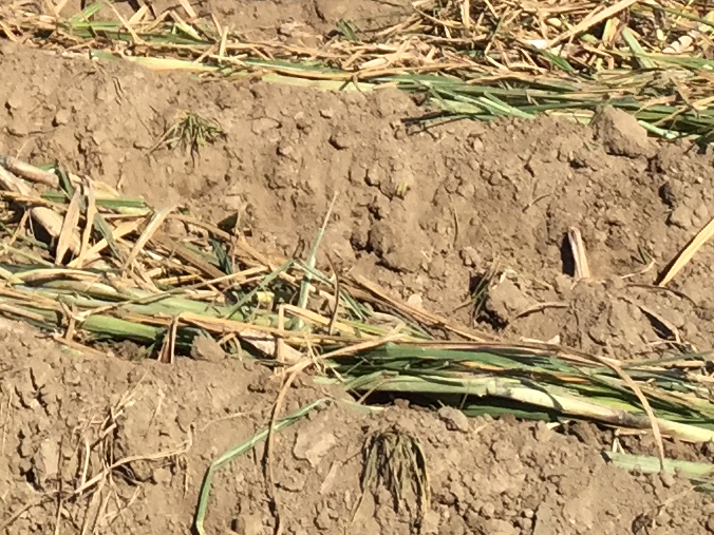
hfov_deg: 13.8
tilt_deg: +1.1
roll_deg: -1.1
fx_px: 2888
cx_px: -48
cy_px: -524
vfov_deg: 9.9
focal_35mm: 140
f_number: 2.2
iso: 32
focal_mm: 4.15
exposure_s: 1/1582
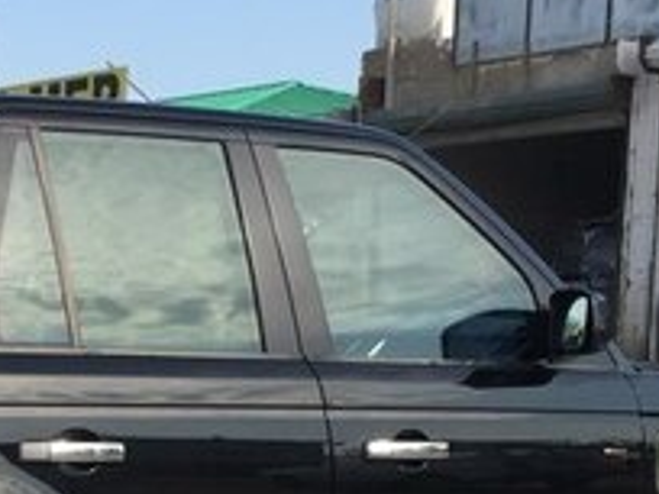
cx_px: 68
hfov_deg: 20.5
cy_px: 712
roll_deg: -0.2
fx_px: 1790
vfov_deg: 14.8
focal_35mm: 94
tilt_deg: -11.7
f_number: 2.2
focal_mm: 4.15
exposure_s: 1/1236
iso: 32
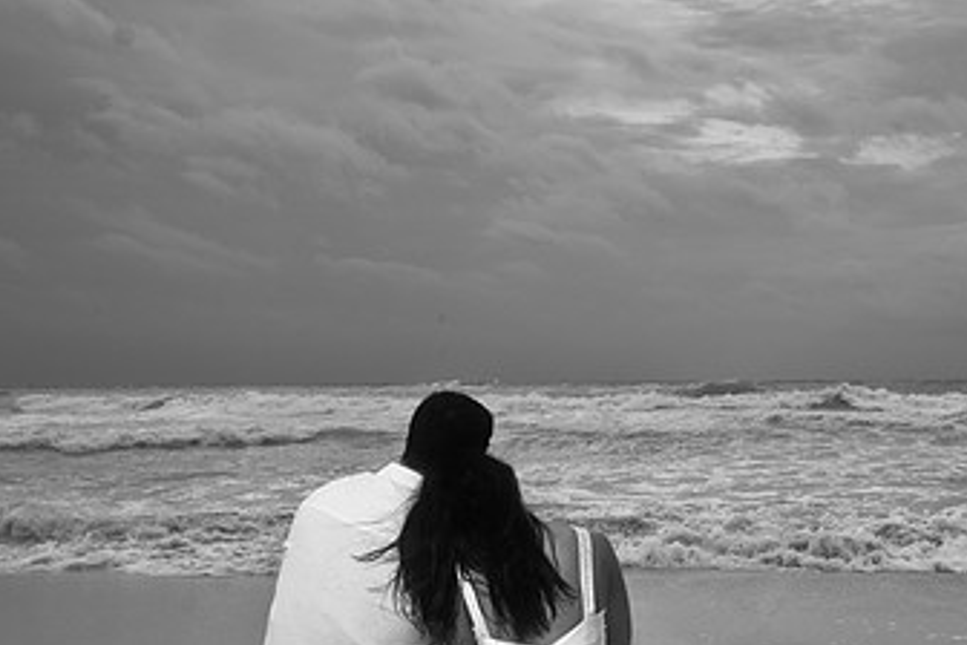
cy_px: 409
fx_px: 1343
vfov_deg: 26.9
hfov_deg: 38.6
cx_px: 717
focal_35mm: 50
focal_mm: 29
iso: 400
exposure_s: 1/250
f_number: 16
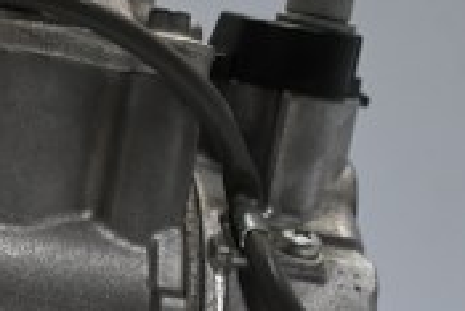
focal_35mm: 162
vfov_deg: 8.4
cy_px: 319
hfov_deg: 12.3
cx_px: -143
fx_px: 2092
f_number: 5
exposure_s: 1/50
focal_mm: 31.5
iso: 500
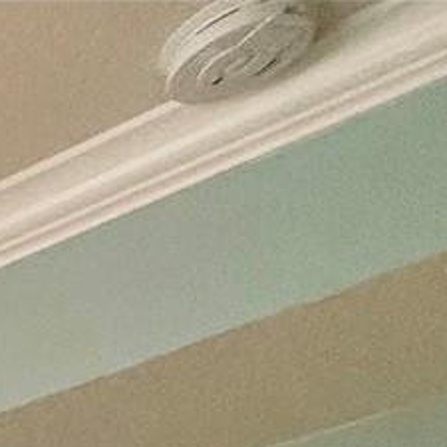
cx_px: -995
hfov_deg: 10.5
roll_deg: -1.1
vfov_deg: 12.8
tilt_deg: -1.2
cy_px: 1190
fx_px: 1286
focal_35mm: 88
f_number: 2.2
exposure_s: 1/120
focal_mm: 2.22
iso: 160
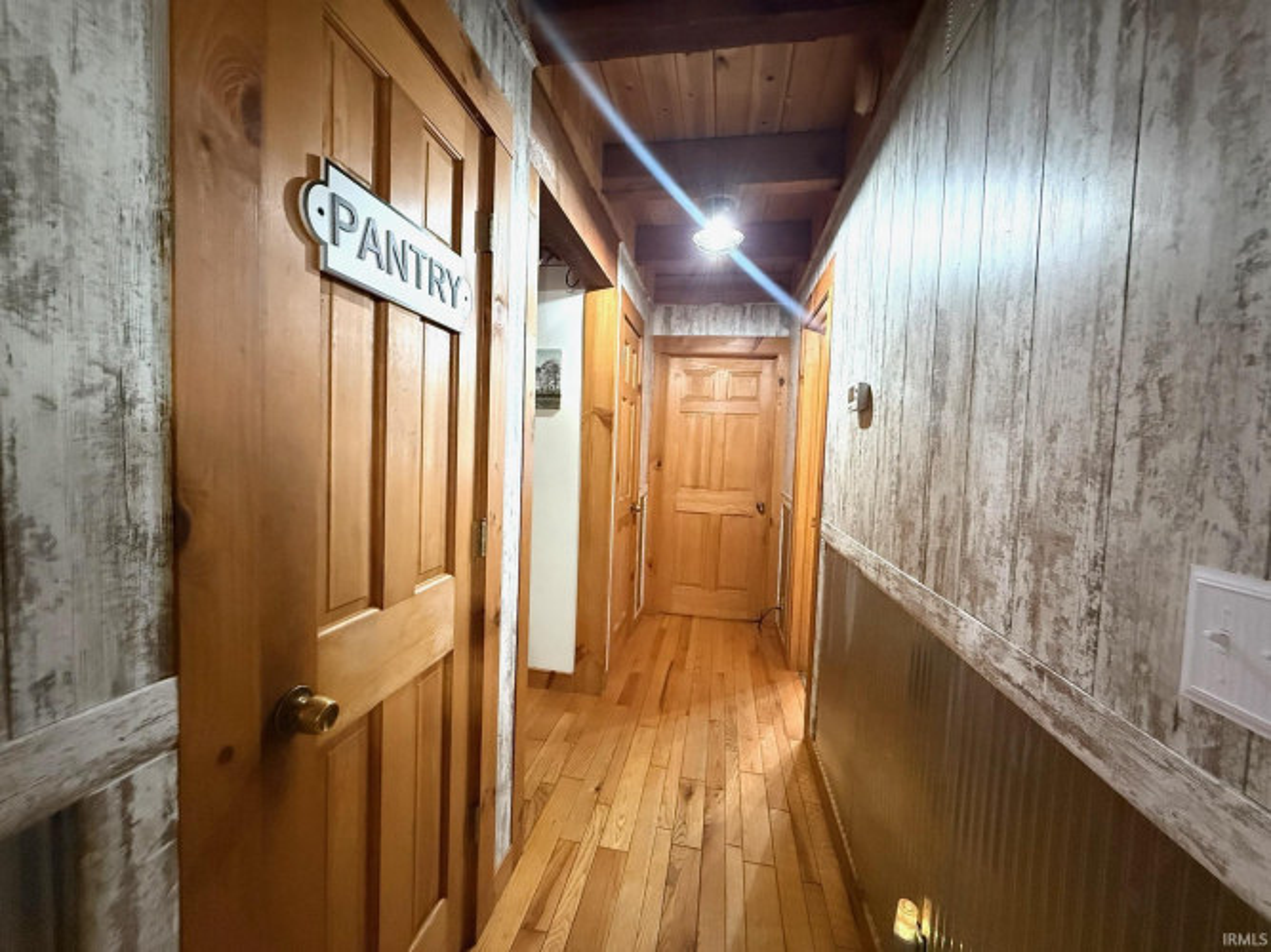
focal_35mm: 14
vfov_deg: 85.7
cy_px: 476
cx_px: 636
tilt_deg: -2.9
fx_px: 514
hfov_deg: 102.1
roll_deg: -2.3
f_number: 2.2
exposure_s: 1/60
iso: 1250
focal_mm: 2.22
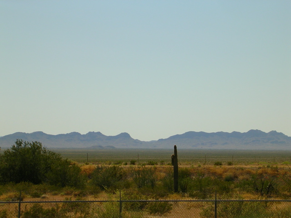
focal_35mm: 115
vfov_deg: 12.9
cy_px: 109
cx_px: 146
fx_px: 967
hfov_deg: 17.1
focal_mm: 17.4
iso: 50
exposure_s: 1/700
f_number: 4.9
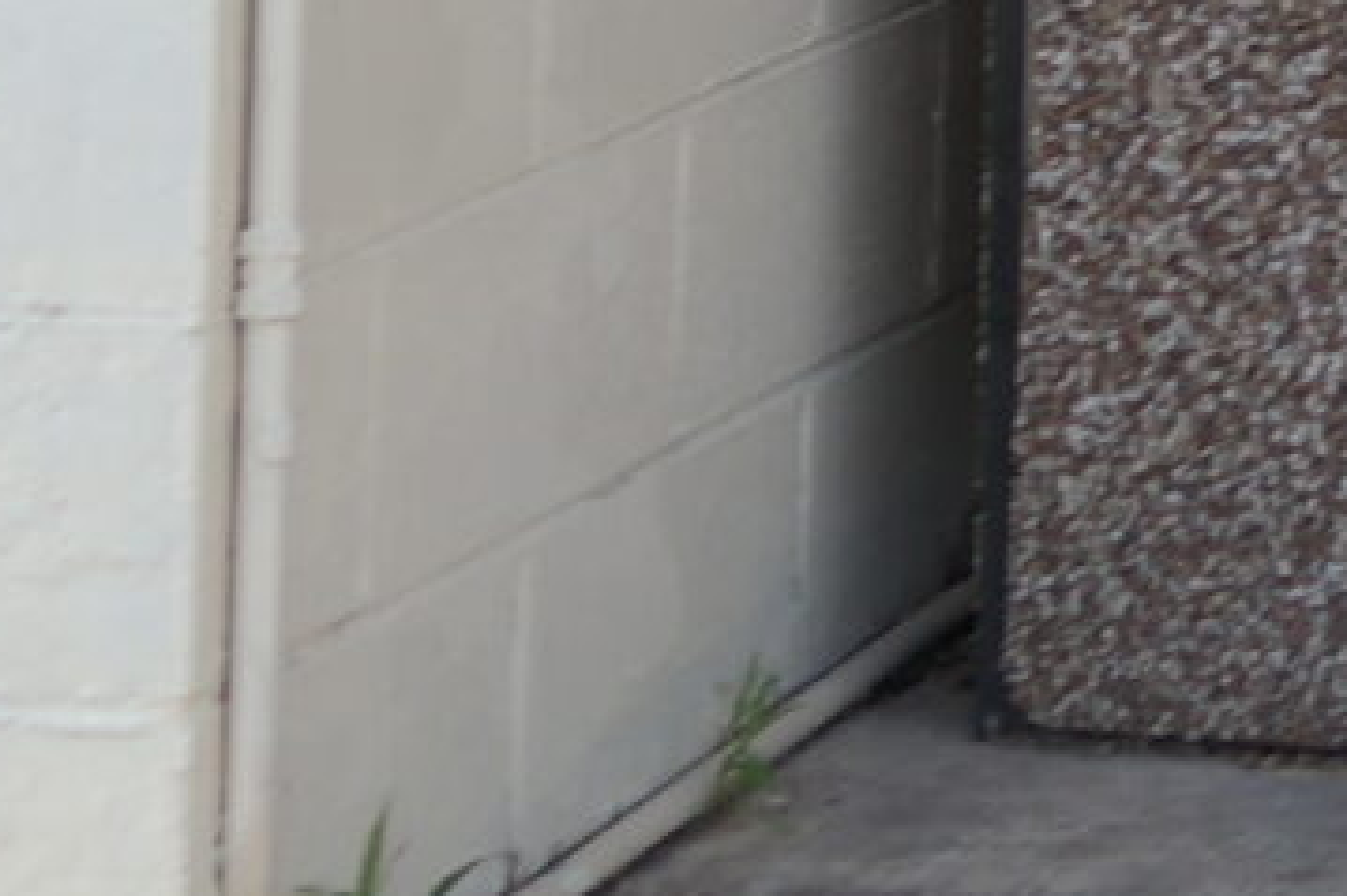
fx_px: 8003
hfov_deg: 8.0
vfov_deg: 6.1
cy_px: -1277
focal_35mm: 214
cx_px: 4270
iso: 100
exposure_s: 1/200
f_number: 5
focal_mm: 20
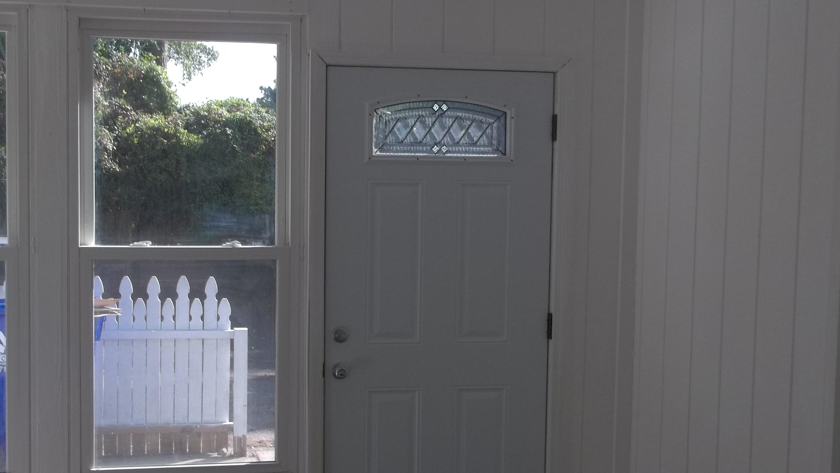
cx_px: 347
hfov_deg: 46.2
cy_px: 260
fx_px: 980
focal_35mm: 44
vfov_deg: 27.1
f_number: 3.3
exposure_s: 1/200
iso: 80
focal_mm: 5.9
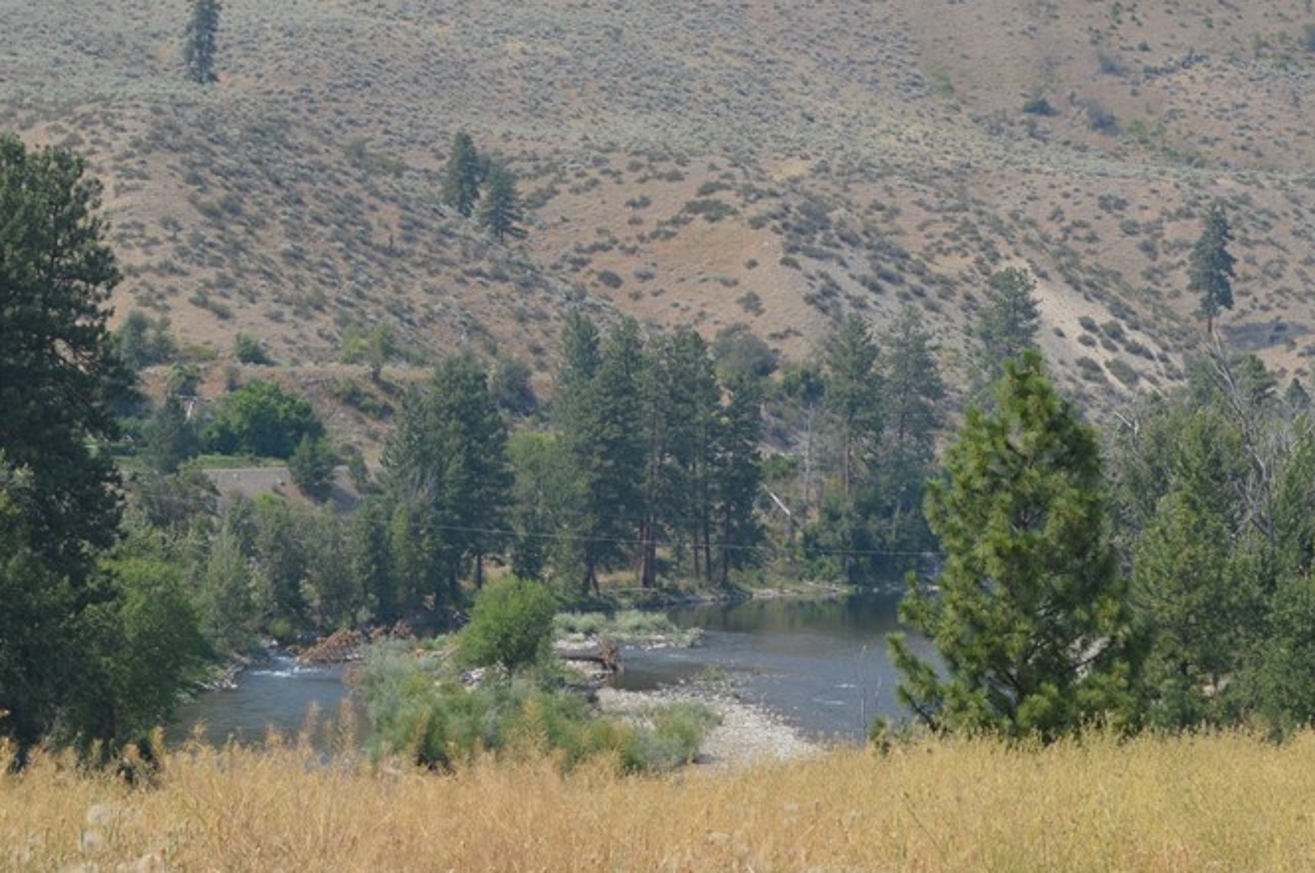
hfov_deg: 18.1
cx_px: 862
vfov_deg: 12.1
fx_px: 4123
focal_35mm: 113
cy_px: 297
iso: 100
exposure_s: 1/200
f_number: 7.1
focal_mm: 46
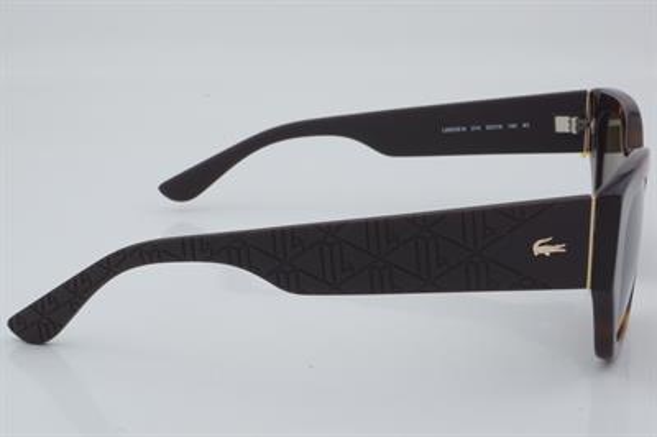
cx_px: 328
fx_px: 1368
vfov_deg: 18.2
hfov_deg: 27.0
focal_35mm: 75
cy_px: 218
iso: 100
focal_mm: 50
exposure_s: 1/4
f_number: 29
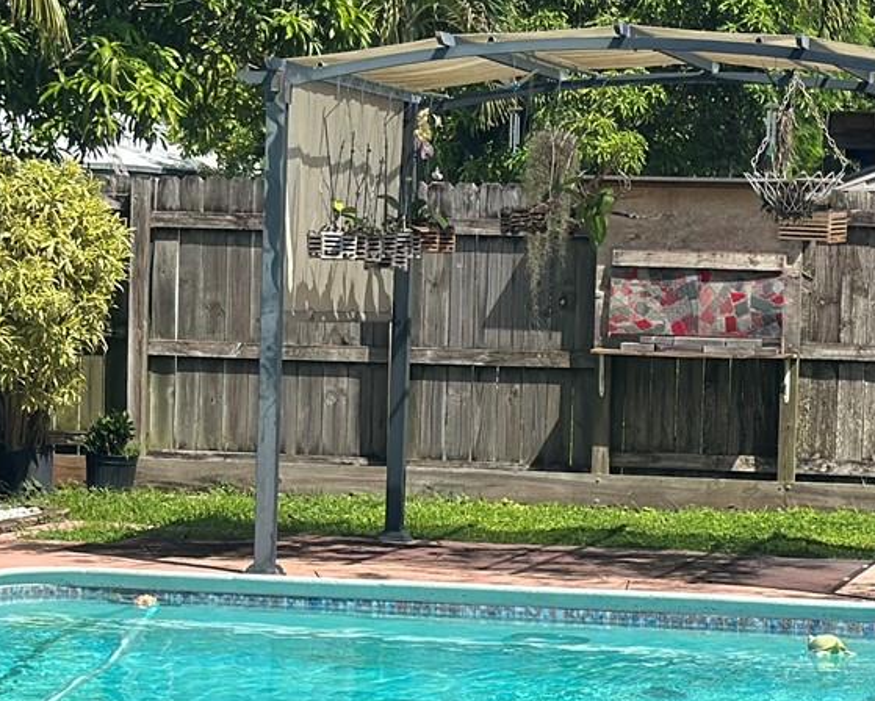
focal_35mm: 134
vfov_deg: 11.5
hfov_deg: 14.3
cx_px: 337
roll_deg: -2.1
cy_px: 430
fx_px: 3473
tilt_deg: -2.9
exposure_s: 1/7092
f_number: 1.78
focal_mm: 6.86
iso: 100
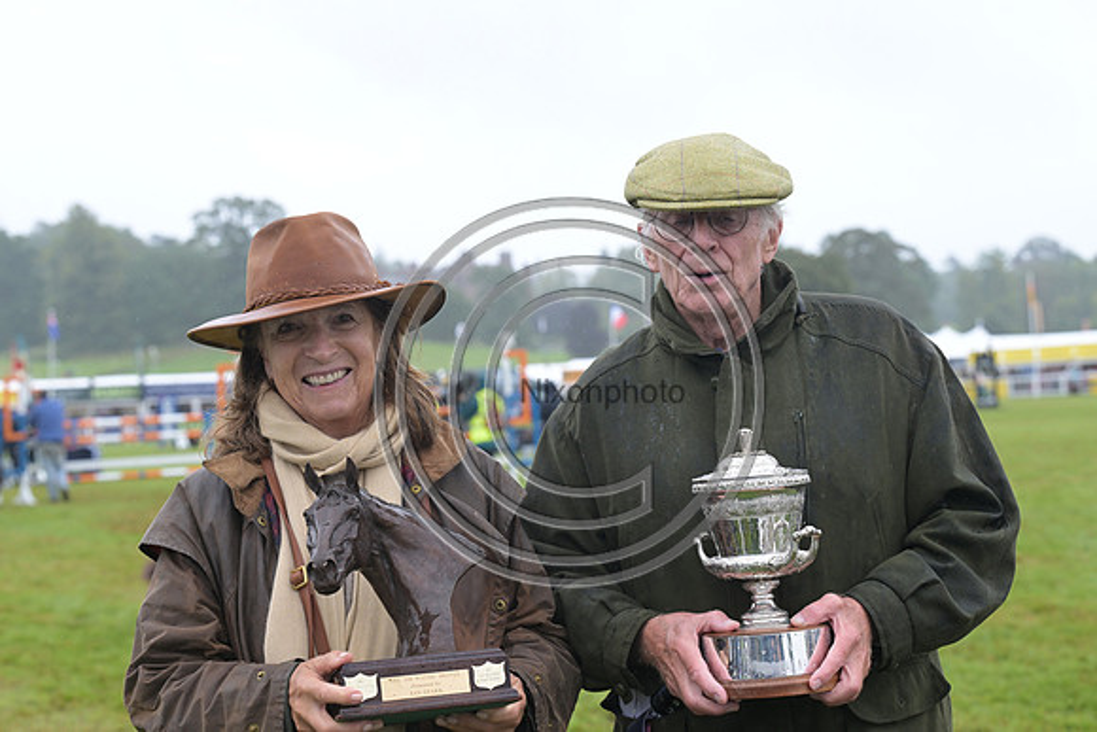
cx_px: 548
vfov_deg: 19.5
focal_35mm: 70
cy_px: 366
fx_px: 2133
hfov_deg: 28.8
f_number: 5.6
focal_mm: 70
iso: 900
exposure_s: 1/800
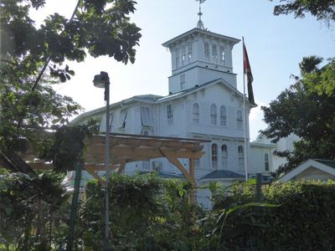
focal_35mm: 53
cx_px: 168
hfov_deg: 36.2
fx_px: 513
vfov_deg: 27.5
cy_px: 126
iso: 160
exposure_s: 1/500
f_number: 4.1
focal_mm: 9
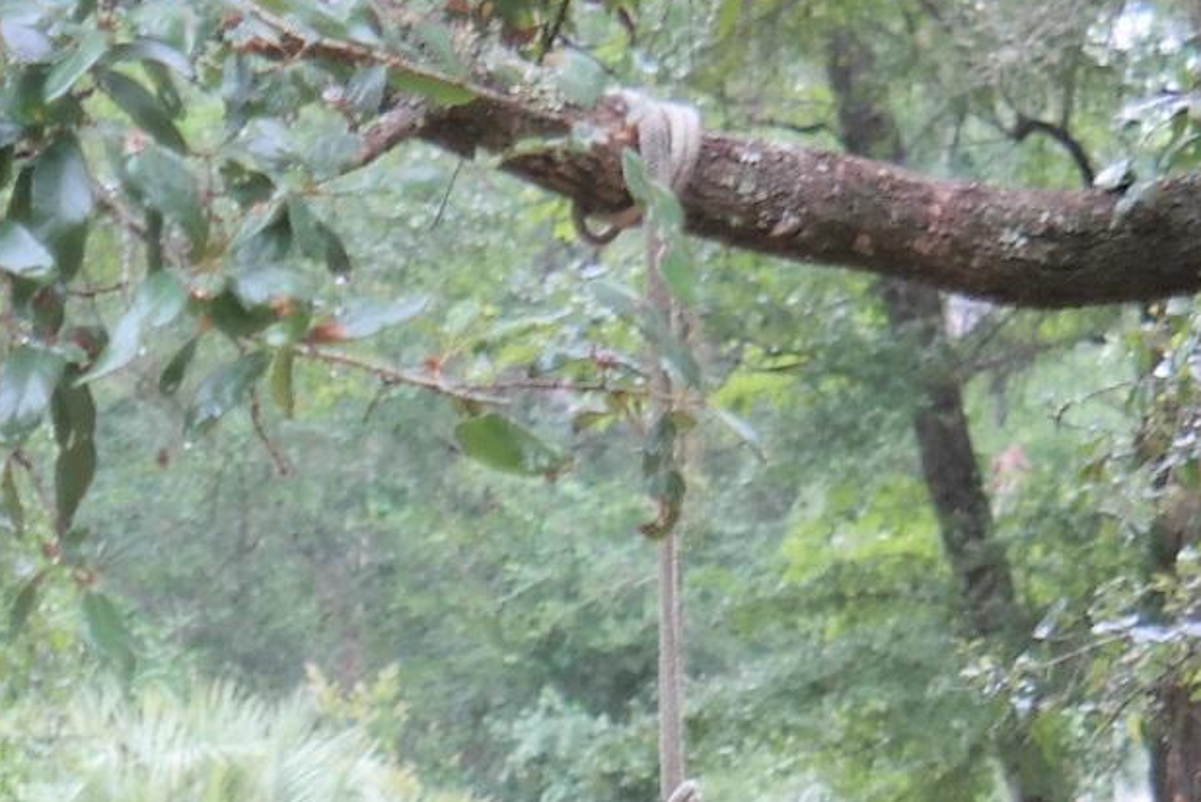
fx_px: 6508
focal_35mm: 195
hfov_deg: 10.3
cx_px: -385
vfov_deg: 7.0
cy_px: 1094
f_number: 4.5
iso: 200
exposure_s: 1/60
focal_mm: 29
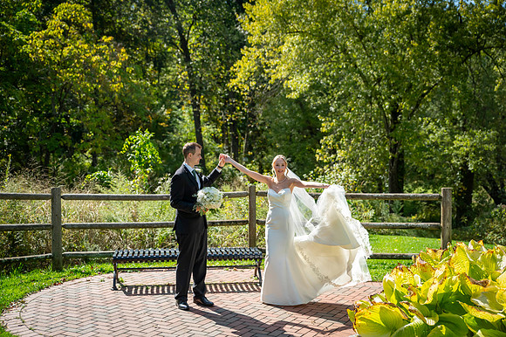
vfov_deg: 29.1
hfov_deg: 42.6
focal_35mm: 46
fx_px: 649
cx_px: 253
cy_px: 168
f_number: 2.8
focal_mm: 45
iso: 1000
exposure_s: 1/8000
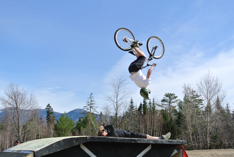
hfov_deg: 40.3
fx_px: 319
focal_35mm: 49
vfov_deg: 27.6
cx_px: 117
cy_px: 78
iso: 100
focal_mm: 18.2
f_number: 4.5
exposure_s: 1/640
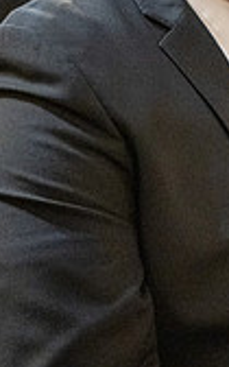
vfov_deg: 3.0
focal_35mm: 703
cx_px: 441
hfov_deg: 1.9
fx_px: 7020
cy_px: 36
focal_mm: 200
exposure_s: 1/100
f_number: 2.8
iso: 2000
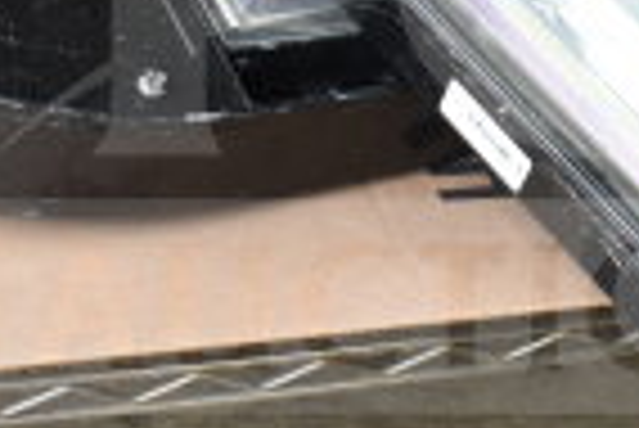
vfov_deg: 10.6
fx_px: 2292
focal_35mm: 129
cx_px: 495
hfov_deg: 15.8
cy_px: 56
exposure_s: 1/60
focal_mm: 20
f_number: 3.5
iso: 200
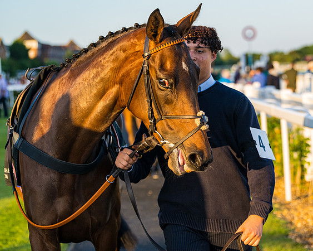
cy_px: 127
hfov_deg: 17.8
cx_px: 218
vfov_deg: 14.3
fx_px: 996
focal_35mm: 108
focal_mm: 82
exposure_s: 1/800
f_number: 4
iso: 400
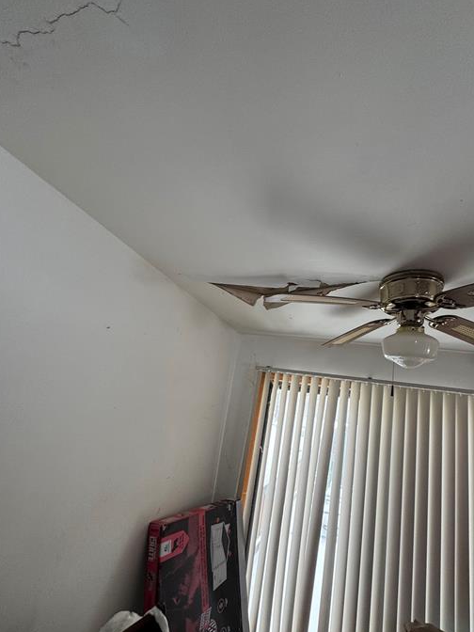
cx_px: 264
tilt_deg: +13.1
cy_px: 342
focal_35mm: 16
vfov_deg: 94.3
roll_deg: -9.7
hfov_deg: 77.8
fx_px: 292
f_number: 2.2
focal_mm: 2.22
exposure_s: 1/99
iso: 80
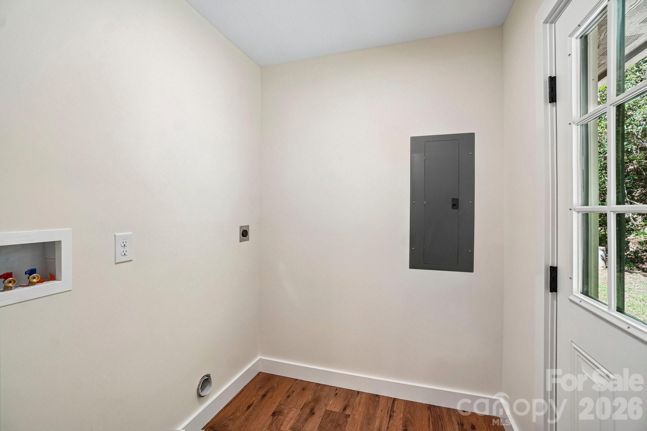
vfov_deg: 77.3
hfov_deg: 100.4
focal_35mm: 15
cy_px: 216
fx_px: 270
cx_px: 324
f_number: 8
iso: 400
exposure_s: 1/30
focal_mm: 10
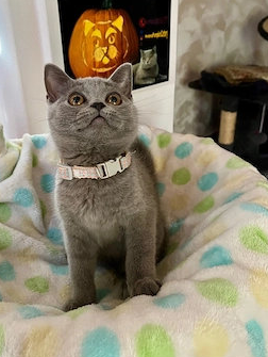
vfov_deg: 58.0
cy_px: 150
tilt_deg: -25.0
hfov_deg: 45.4
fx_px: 319
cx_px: 115
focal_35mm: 31
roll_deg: +2.2
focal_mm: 5.1
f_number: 1.6
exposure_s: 1/43
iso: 500
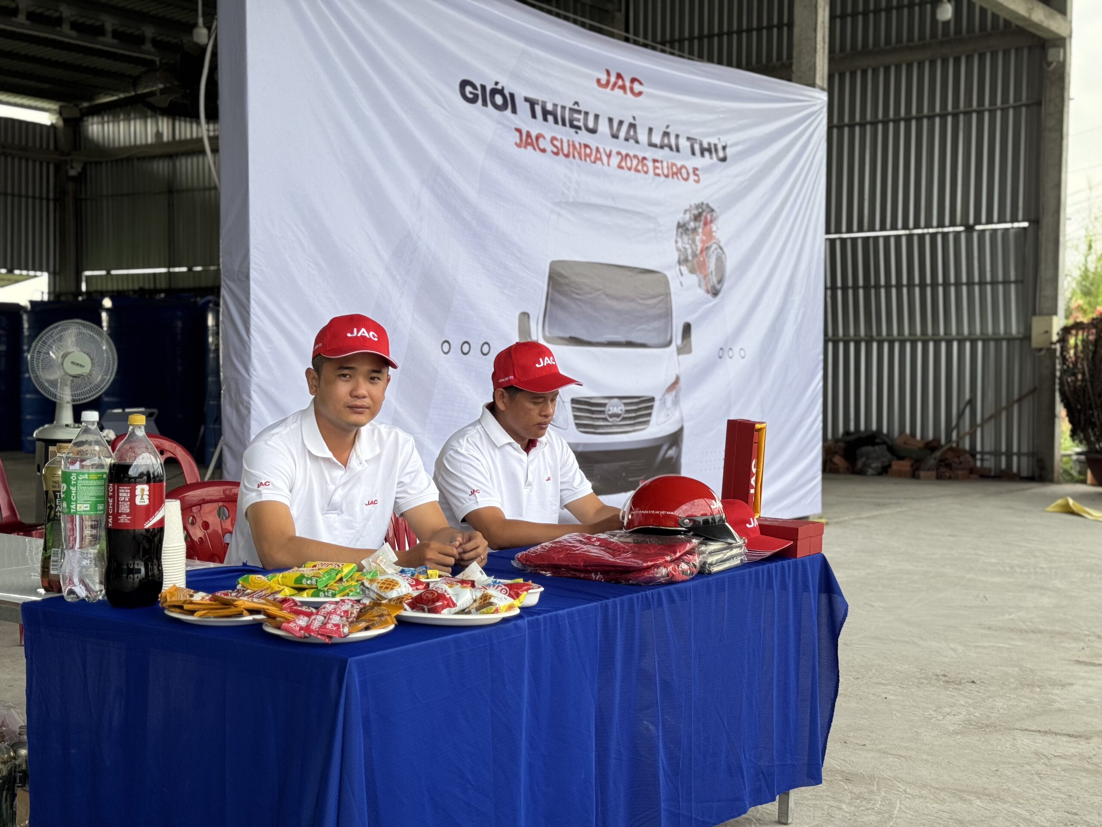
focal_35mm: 48
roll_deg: -0.6
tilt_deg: -2.4
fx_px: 1528
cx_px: 551
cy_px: 414
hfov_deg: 39.7
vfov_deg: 30.3
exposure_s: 1/913
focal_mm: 6.76
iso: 64
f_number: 1.78
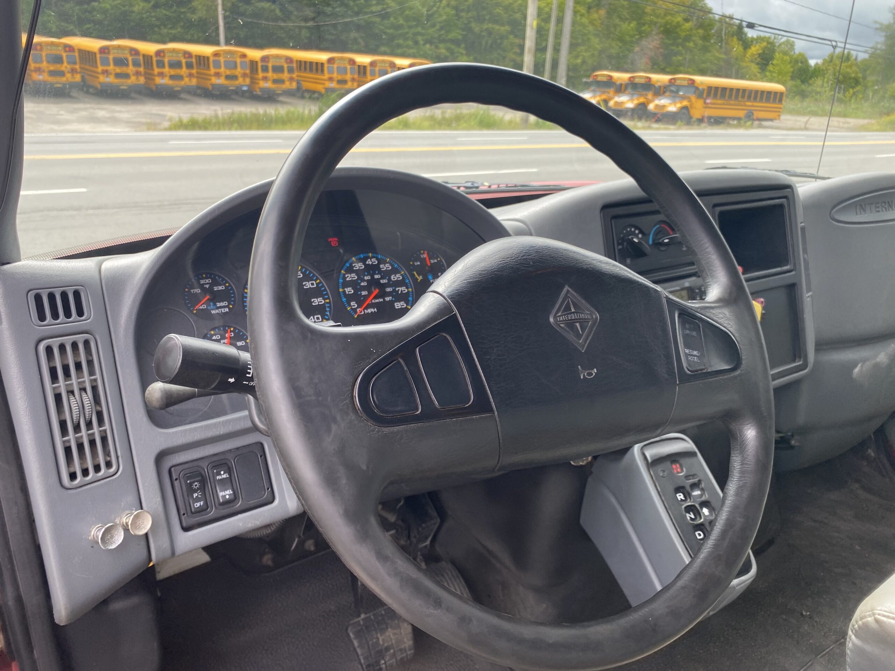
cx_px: 448
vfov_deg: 53.1
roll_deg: -1.2
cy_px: 336
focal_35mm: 26
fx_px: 672
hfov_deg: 67.3
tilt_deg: -20.2
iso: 32
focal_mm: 4.25
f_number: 1.8
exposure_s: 1/173
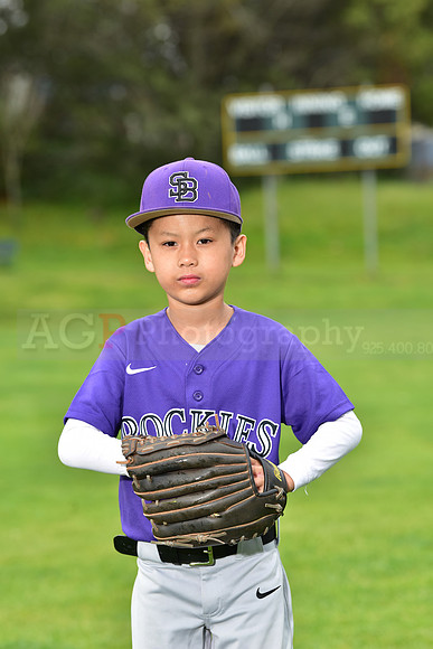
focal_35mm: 150
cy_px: 324
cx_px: 216
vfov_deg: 13.7
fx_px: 2704
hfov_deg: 9.2
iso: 400
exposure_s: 1/250
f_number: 5.6
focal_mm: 150
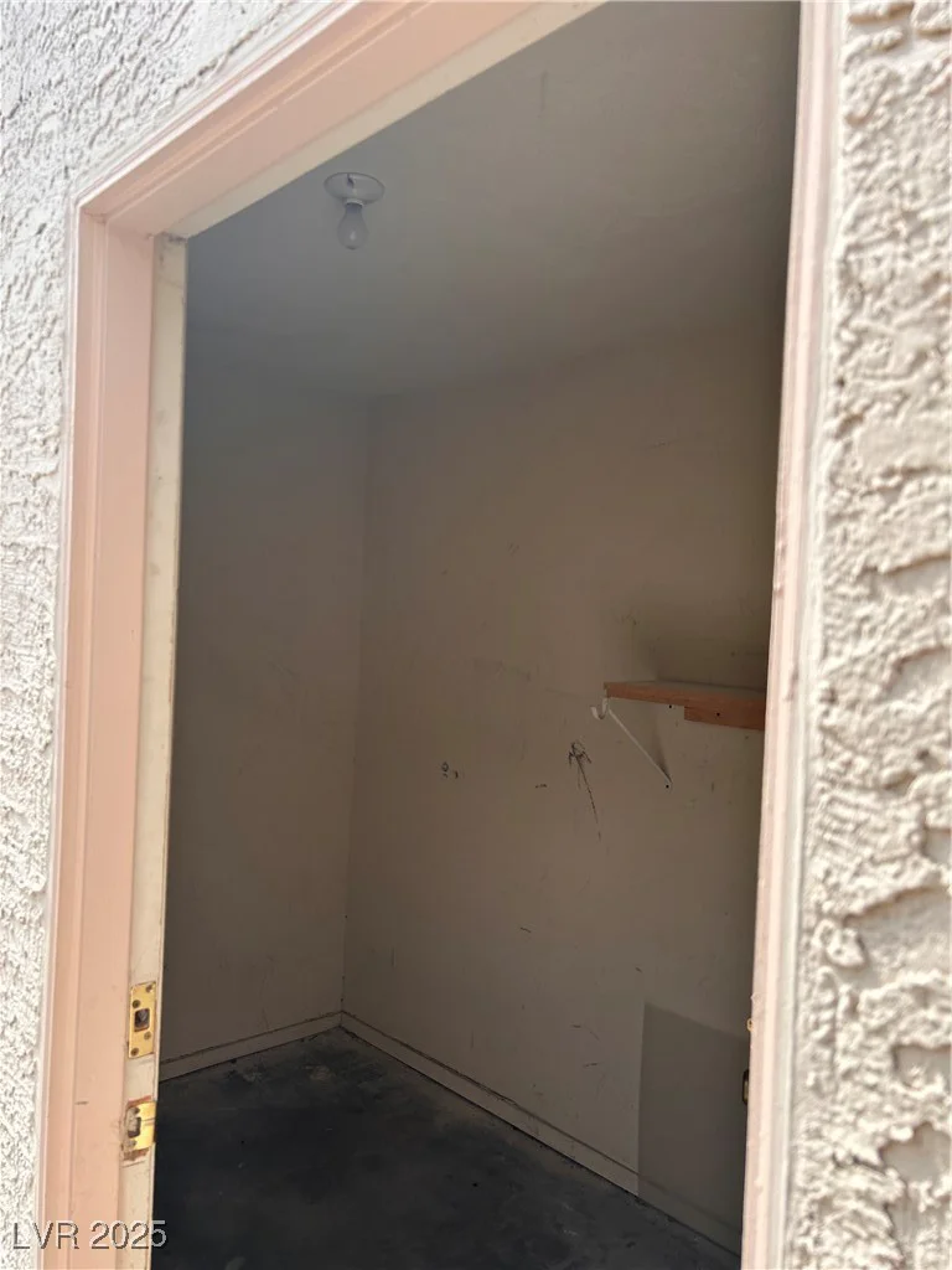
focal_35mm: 26
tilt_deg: +0.1
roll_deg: -2.8
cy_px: 635
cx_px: 476
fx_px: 953
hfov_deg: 53.1
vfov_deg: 67.3
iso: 50
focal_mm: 5.7
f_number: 1.5
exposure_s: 1/1488
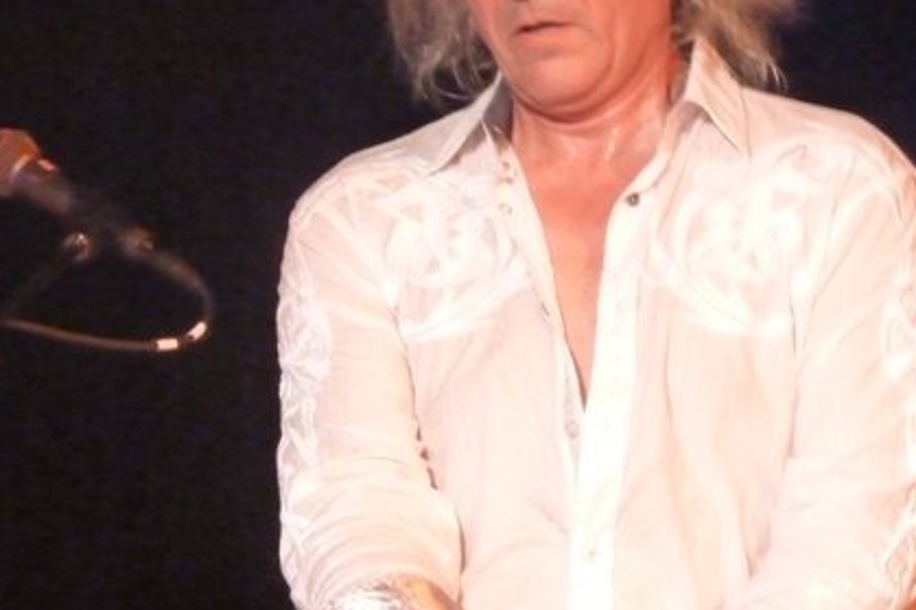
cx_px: 562
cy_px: 203
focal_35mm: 322
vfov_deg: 4.3
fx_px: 8189
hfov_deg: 6.4
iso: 1250
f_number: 4.5
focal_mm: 27.8
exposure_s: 1/40
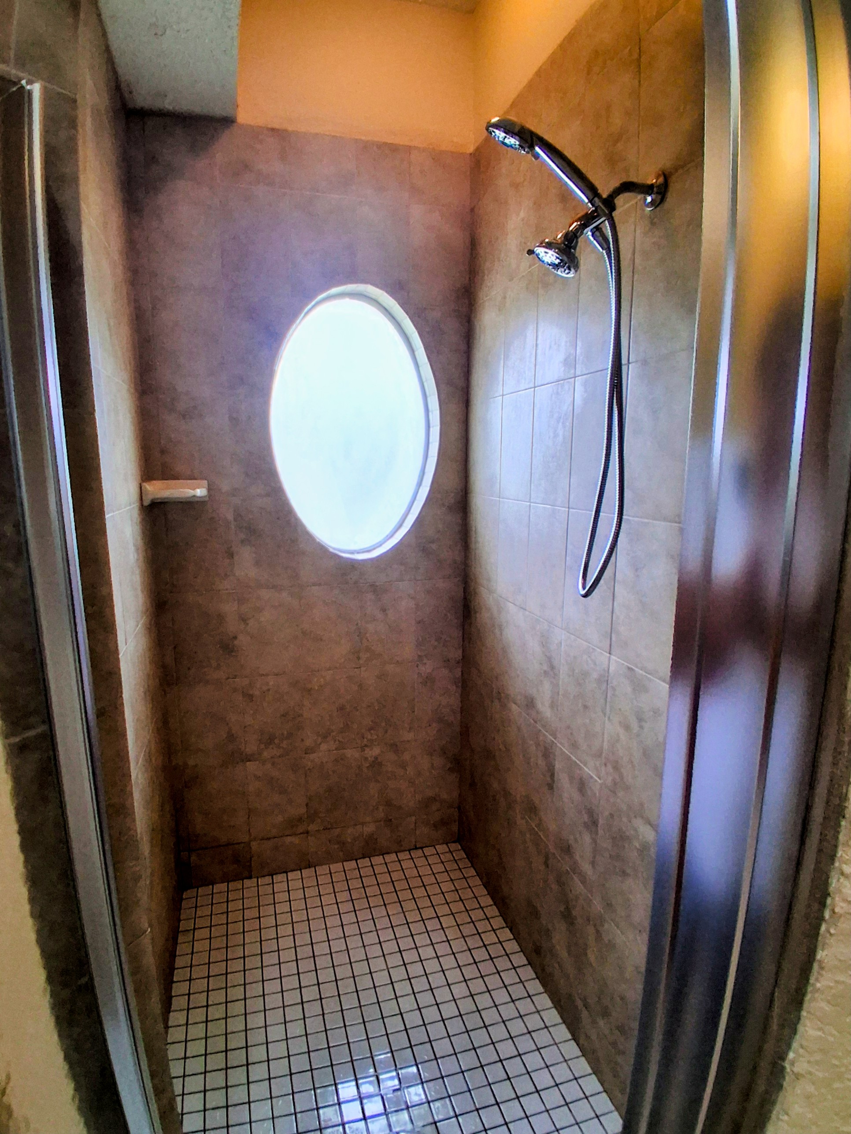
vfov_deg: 91.0
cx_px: 426
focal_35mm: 17
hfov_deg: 74.7
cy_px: 567
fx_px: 557
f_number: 2.2
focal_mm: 1.4
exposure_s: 1/120
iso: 100
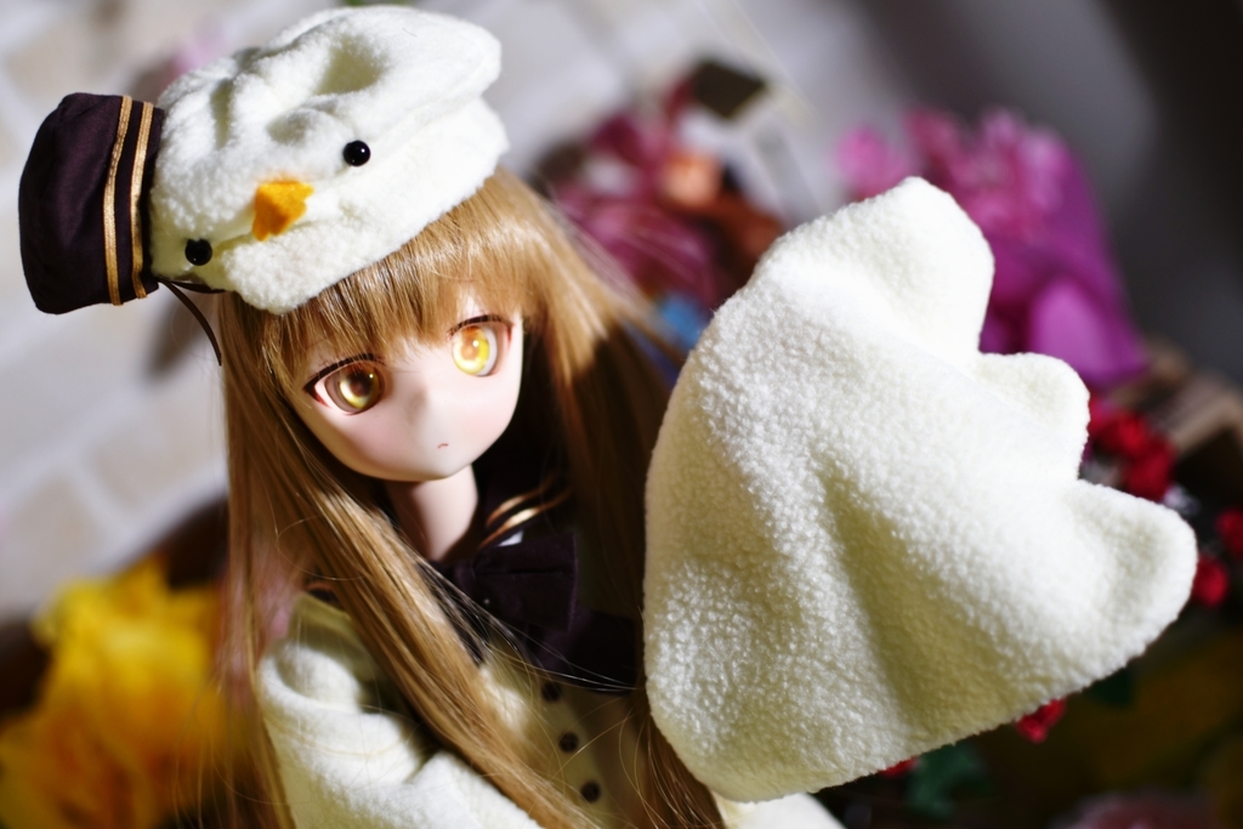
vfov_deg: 25.8
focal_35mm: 52
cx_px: 622
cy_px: 414
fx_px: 1813
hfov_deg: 37.8
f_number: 1.8
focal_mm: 35
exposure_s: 1/250
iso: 100
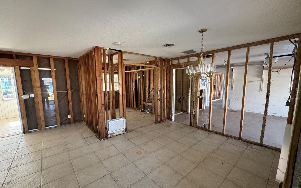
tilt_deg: -7.0
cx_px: 150
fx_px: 123
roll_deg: +1.2
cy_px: 99
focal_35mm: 15
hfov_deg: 101.5
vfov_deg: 74.7
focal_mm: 2.22
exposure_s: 1/99
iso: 160
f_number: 2.2
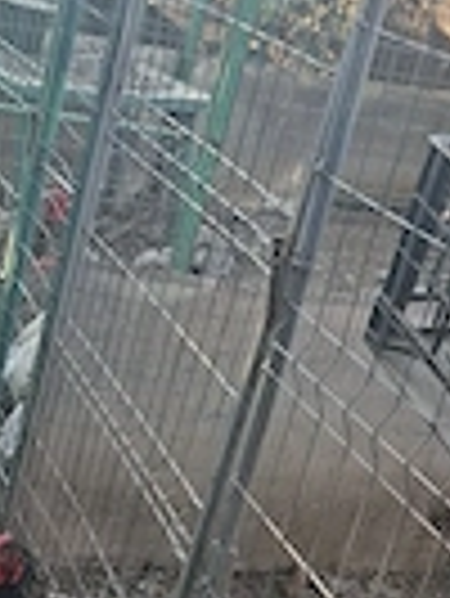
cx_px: 140
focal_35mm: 69
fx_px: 1194
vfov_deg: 27.9
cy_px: 409
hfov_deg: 21.2
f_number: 1.8
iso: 50
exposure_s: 1/204
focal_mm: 5.54
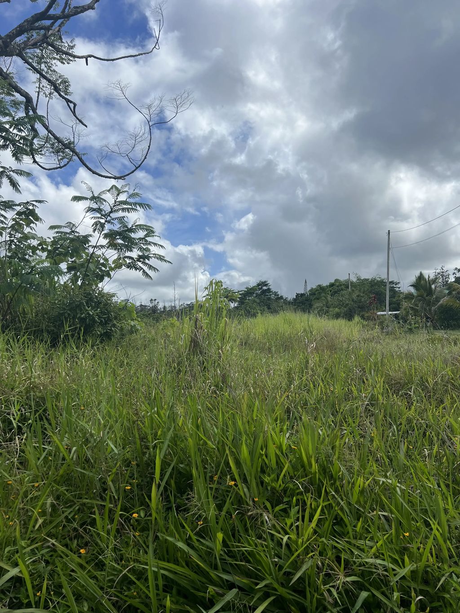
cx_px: 230
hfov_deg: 53.1
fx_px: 461
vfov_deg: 67.3
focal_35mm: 26
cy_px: 306
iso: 50
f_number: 1.5
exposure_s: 1/6579
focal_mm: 5.7
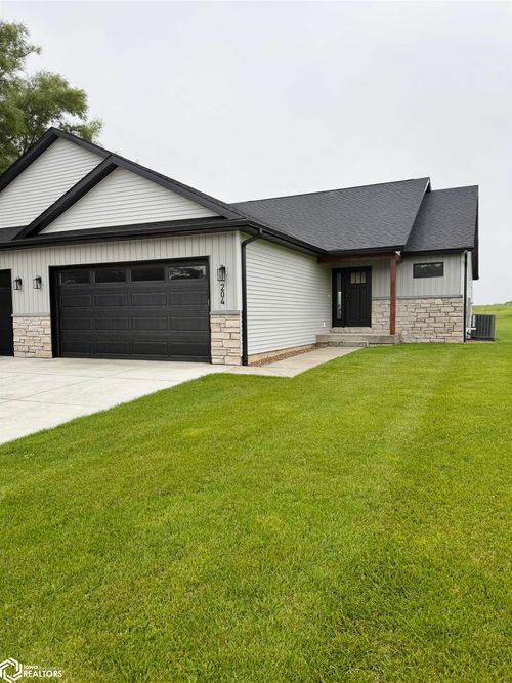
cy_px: 342
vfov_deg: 71.6
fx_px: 473
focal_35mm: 24
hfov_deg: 56.8
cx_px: 256
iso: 50
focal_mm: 6.76
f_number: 1.78
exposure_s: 1/143
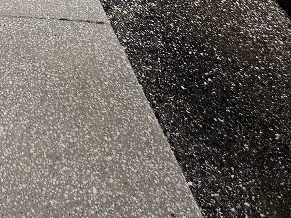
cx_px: -157
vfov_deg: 14.8
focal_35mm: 91
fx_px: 765
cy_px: -134
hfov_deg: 18.8
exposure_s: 1/24
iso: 500
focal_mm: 5.4
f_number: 1.8
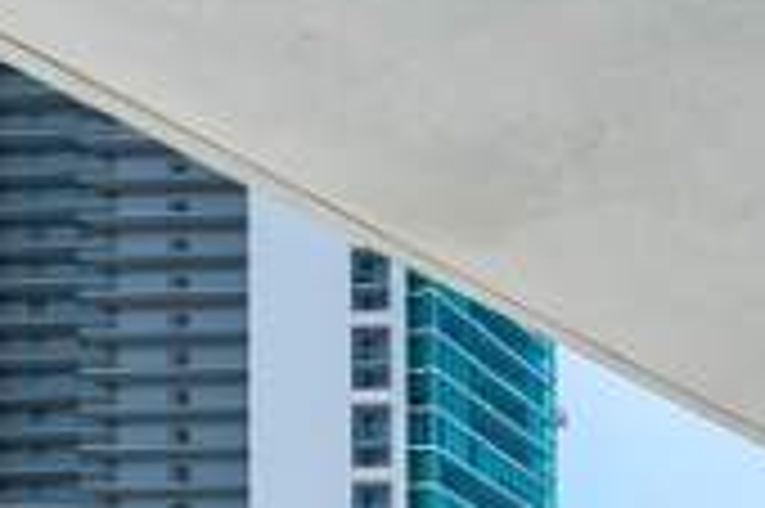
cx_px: 1390
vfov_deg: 15.3
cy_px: 1095
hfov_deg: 20.7
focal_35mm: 66
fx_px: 1401
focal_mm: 14
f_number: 9
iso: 100
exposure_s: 1/4000
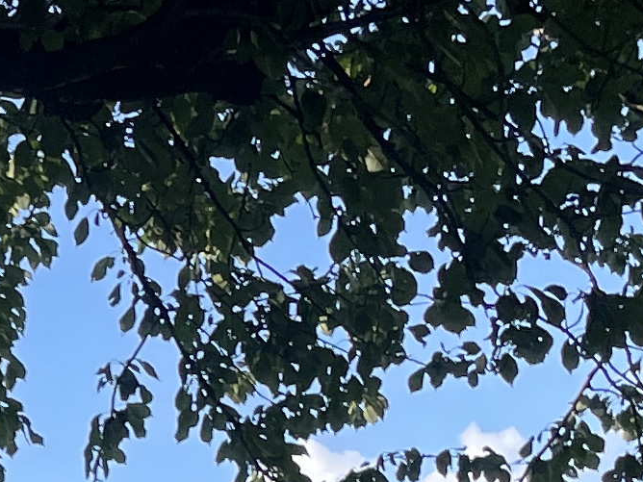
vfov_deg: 8.8
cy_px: 1061
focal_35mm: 157
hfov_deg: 11.8
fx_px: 2916
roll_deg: -0.2
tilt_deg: -0.7
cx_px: -441
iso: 32
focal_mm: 4.2
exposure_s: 1/818
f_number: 1.6
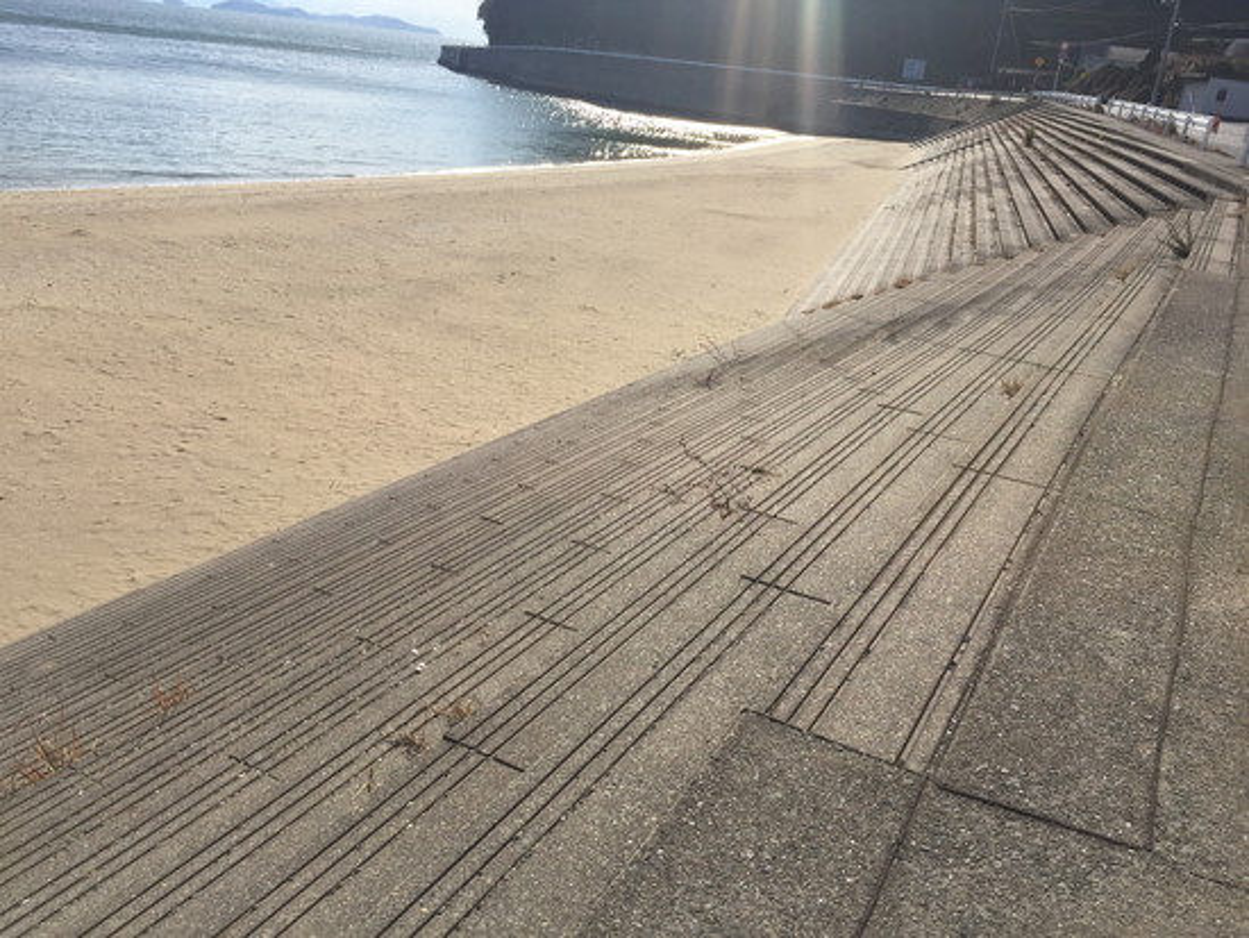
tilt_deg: -22.3
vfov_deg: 48.3
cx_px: 624
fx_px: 1047
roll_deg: -7.0
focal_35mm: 29
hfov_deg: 61.6
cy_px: 469
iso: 32
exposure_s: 1/3597
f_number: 2.2
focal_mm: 4.15
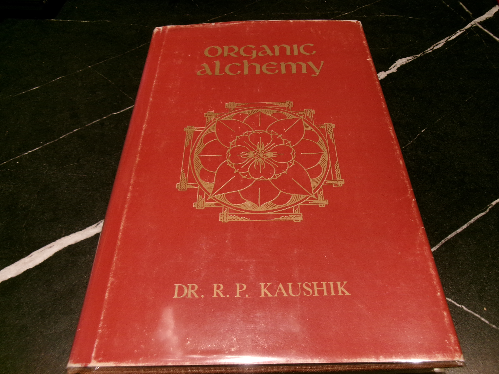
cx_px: 250
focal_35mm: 28
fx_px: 404
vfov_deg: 49.7
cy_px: 187
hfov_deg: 63.4
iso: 144
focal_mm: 5.1
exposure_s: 1/34
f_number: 3.9
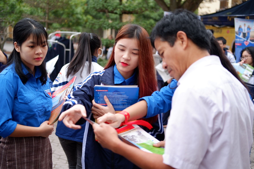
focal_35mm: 54
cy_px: 83
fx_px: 381
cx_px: 125
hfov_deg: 36.9
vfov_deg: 25.1
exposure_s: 1/125
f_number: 2
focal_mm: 35
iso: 200
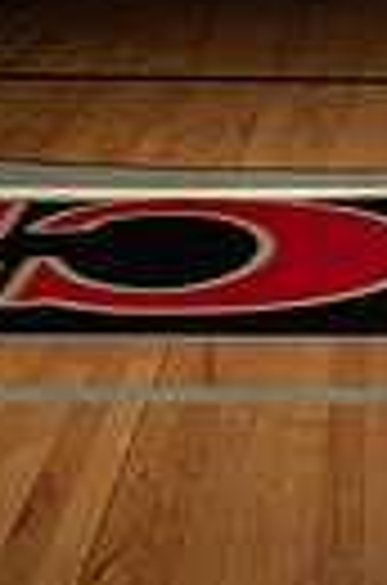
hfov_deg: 11.3
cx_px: 500
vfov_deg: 15.5
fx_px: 1913
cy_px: -387
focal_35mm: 118
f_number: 14
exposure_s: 1/200
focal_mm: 34
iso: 320
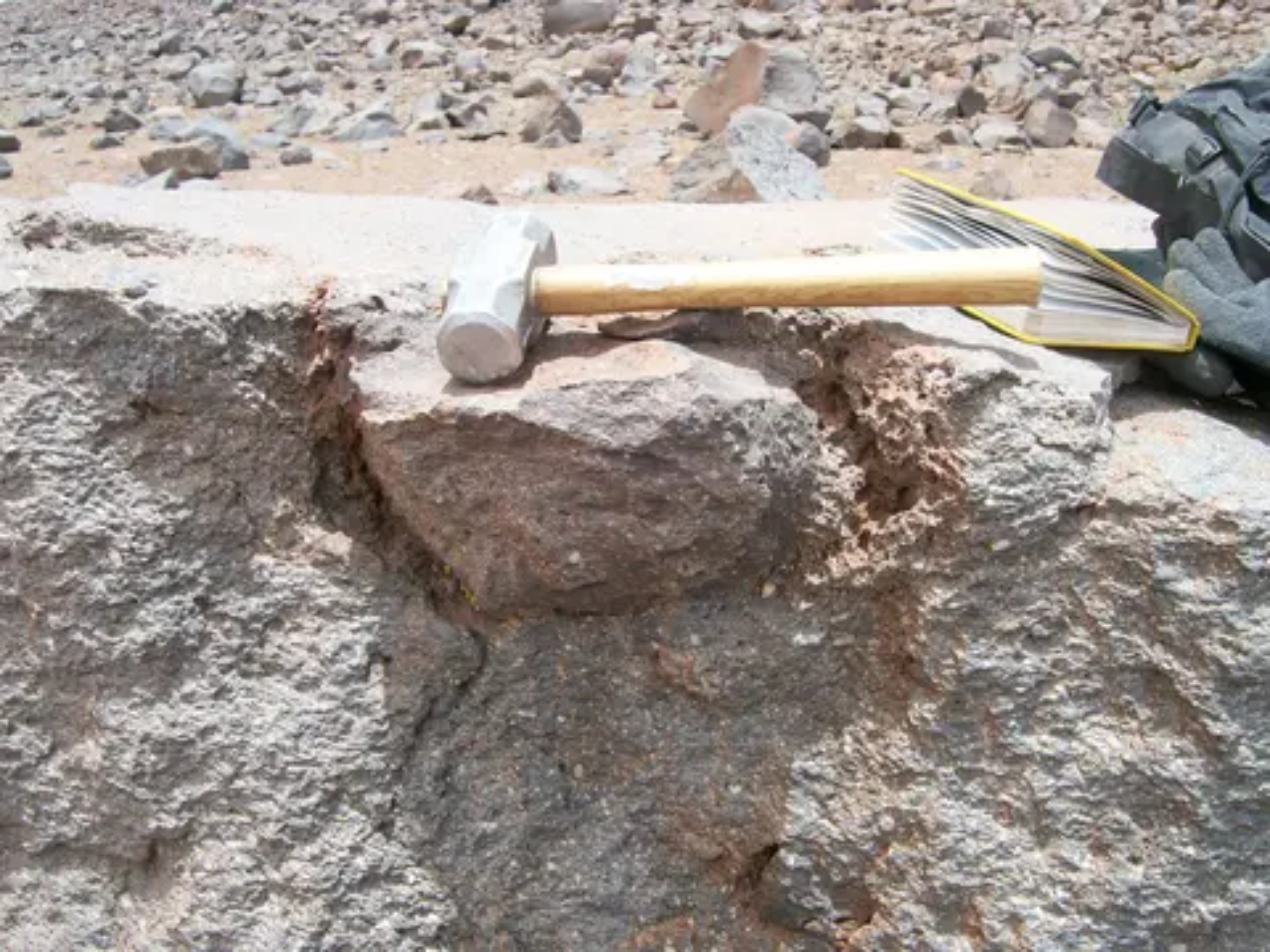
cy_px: 476
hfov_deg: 51.4
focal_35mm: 36
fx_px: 1321
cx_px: 635
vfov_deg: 39.7
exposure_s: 1/415
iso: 80
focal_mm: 6
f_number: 4.8
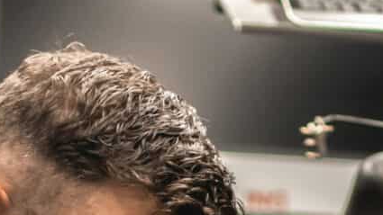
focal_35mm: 250
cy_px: 653
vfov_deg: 4.6
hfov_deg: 8.6
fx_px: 2539
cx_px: 173
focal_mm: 35
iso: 800
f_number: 2.2
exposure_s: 1/200
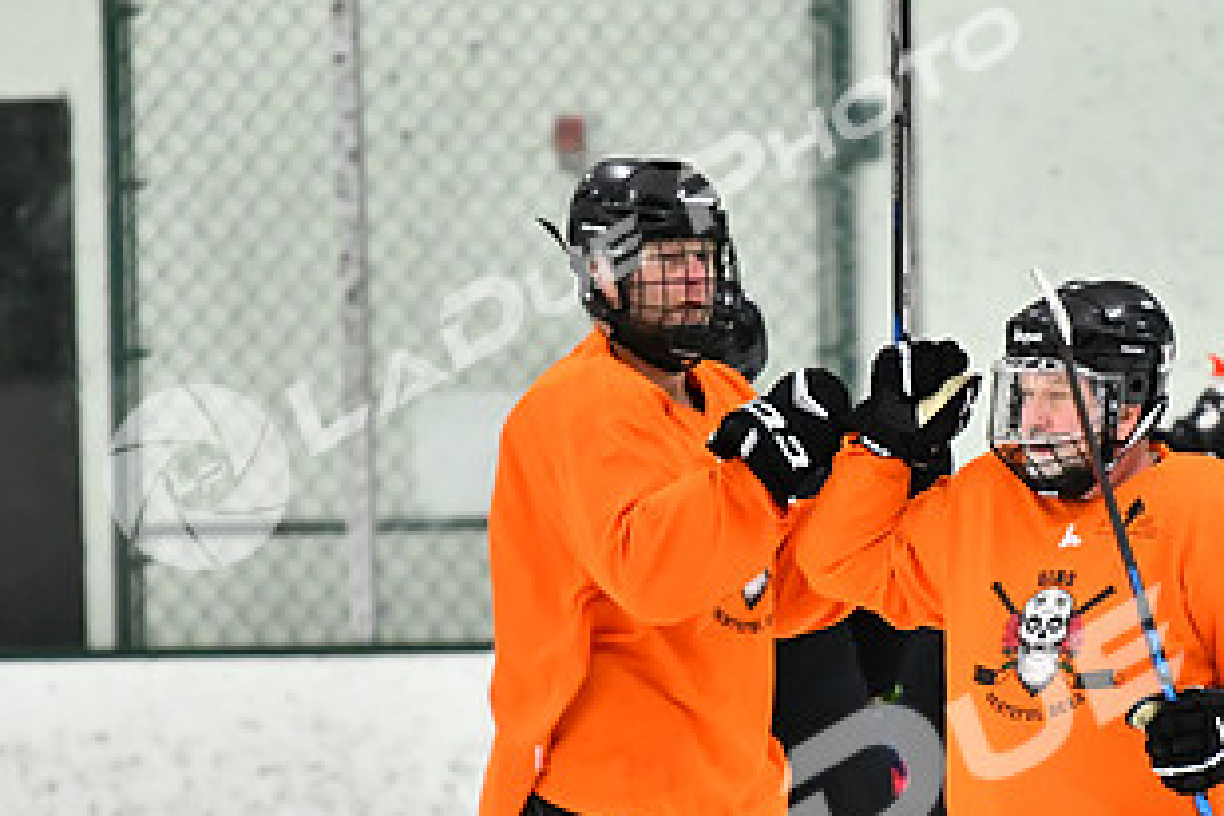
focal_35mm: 535
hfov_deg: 3.9
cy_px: 683
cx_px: 1022
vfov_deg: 2.6
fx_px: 18189
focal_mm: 190
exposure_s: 1/1250
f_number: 2.8
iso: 5000
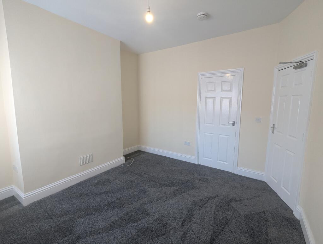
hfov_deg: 94.4
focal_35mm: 16
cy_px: 122
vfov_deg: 78.2
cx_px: 162
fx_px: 150
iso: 75
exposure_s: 1/25
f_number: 2.2
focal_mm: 2.35
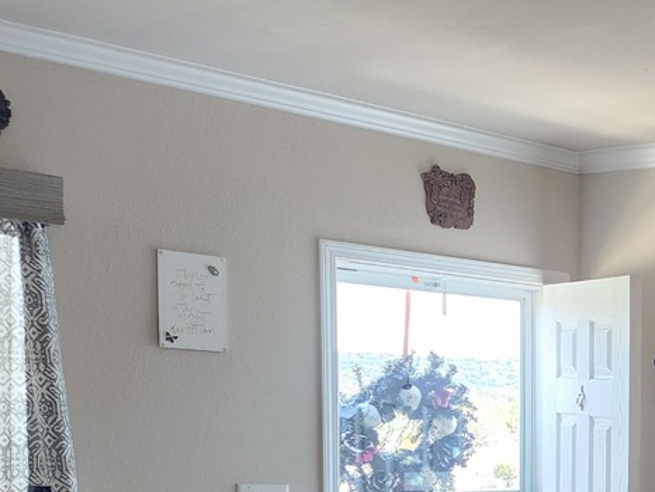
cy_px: 536
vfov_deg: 19.9
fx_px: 1344
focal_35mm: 71
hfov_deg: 22.5
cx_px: 980
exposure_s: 1/120
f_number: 1.8
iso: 250
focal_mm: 6.4
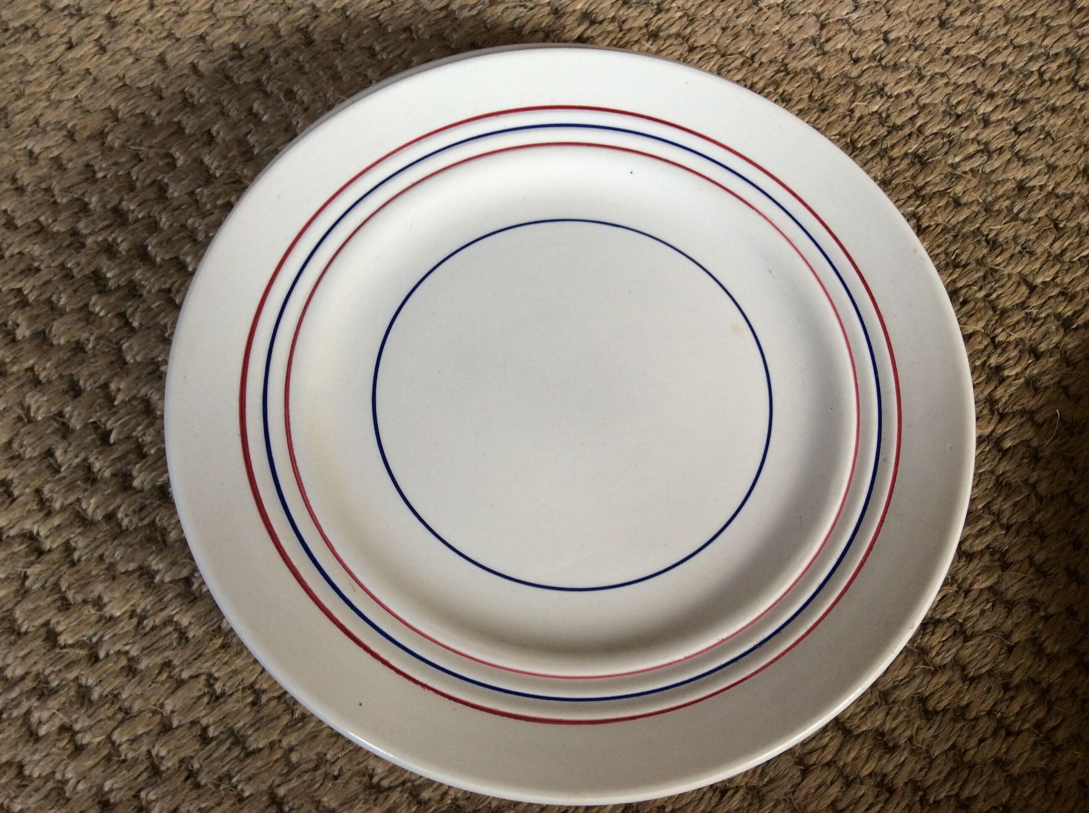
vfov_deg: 44.1
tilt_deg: -70.9
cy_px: 406
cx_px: 544
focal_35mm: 32
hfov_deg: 56.9
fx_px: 1005
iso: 40
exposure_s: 1/25
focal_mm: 3.3
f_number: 2.4
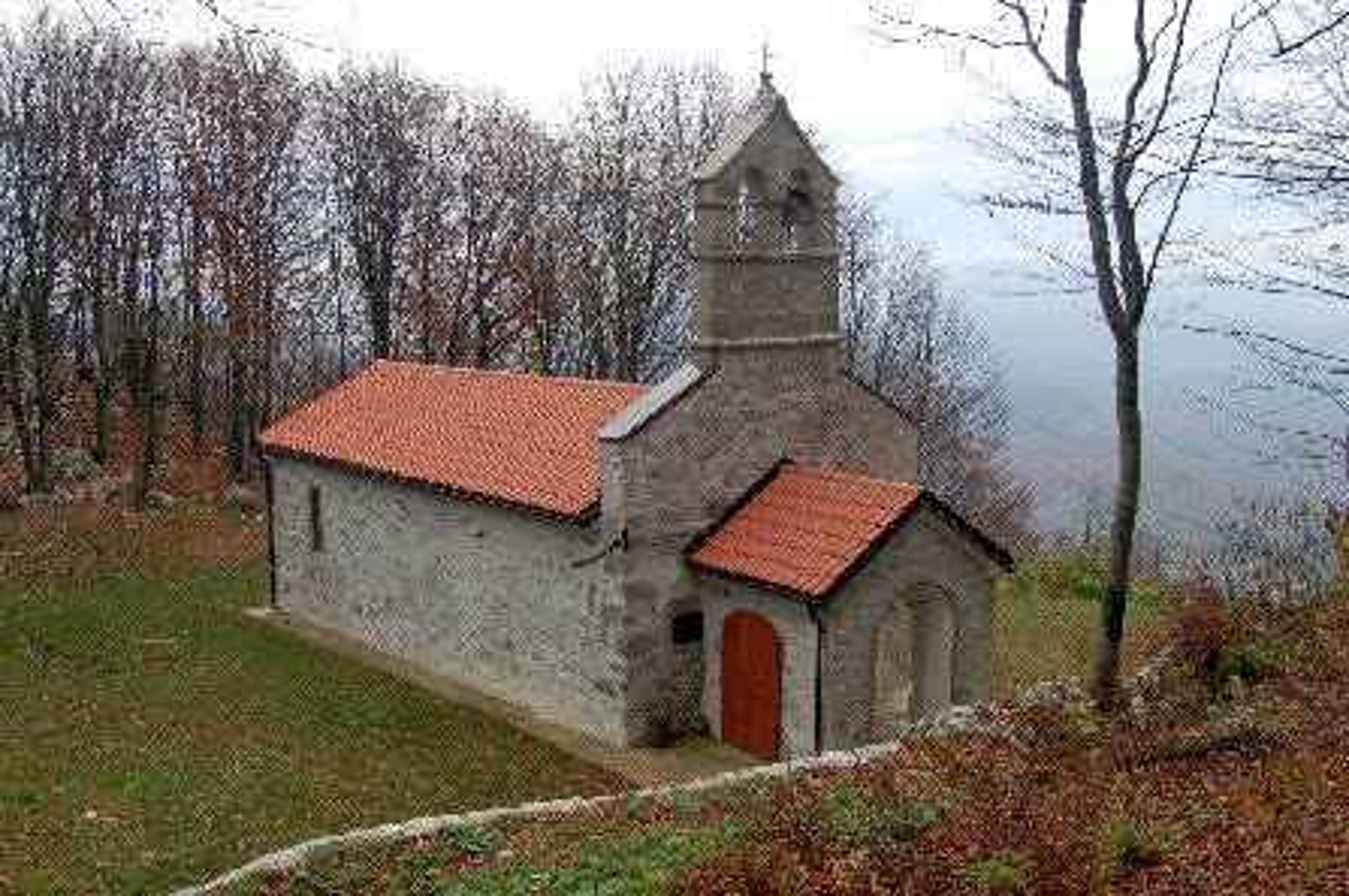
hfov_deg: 55.2
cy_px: 448
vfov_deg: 38.3
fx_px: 1291
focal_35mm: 34
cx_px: 674
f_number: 6.3
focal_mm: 23
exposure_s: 1/160
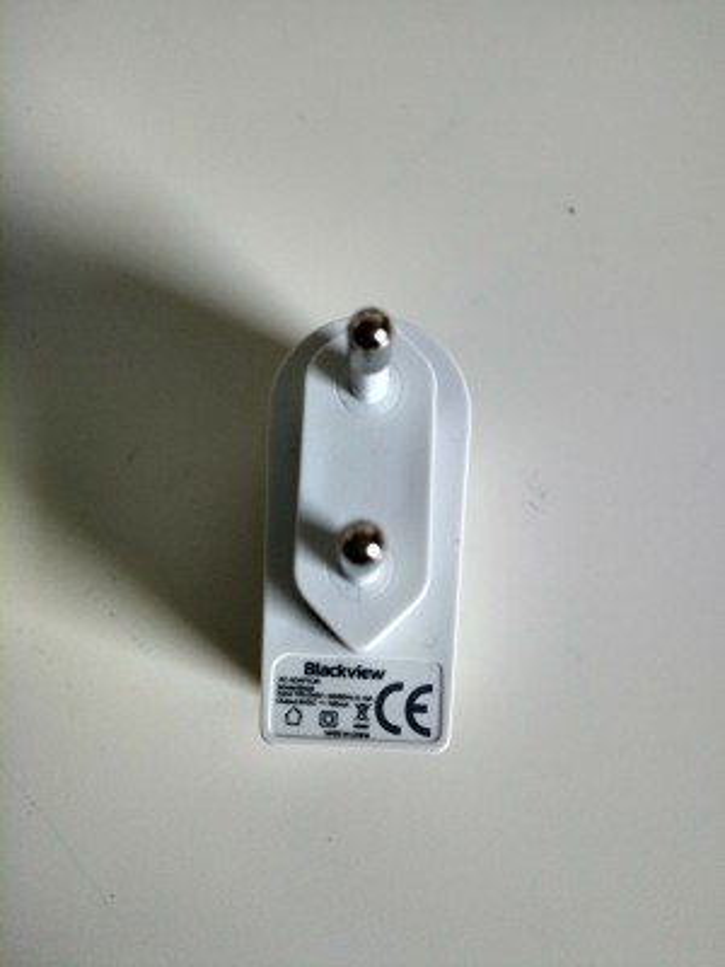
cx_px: 362
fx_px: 838
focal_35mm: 30
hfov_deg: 46.8
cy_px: 484
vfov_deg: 60.0
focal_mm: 4.12
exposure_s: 1/50
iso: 204
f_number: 2
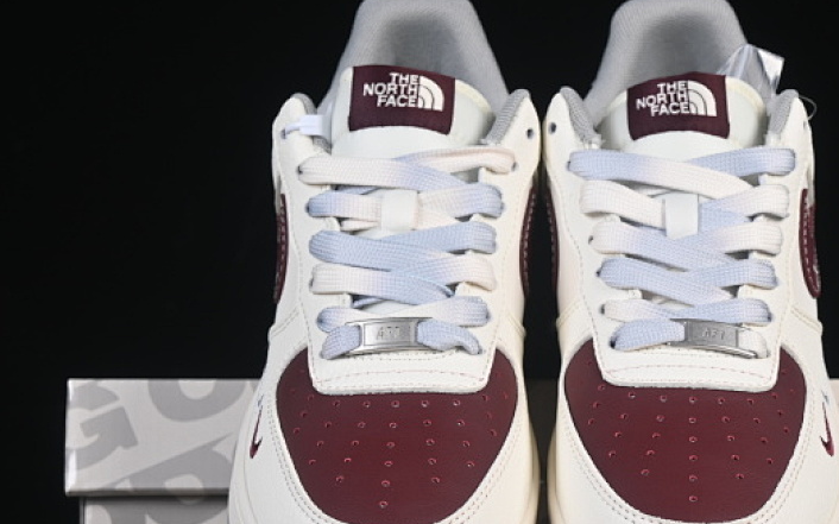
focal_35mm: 117
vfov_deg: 11.2
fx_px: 2675
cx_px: 547
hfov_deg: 17.8
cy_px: 393
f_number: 8
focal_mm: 50
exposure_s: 1/80
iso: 160
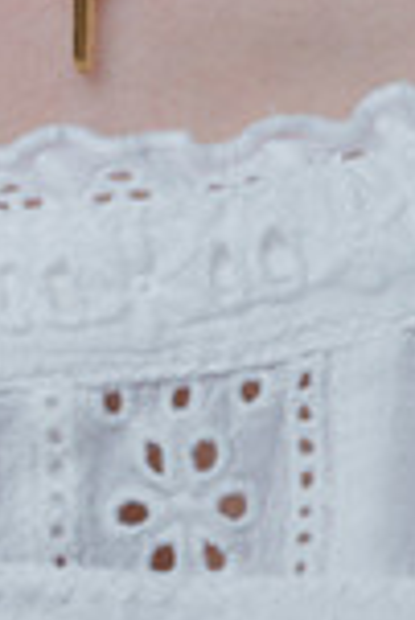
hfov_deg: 4.4
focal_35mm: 313
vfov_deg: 6.5
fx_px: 5400
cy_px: 739
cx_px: -160
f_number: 36
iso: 400
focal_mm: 105
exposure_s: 1/250
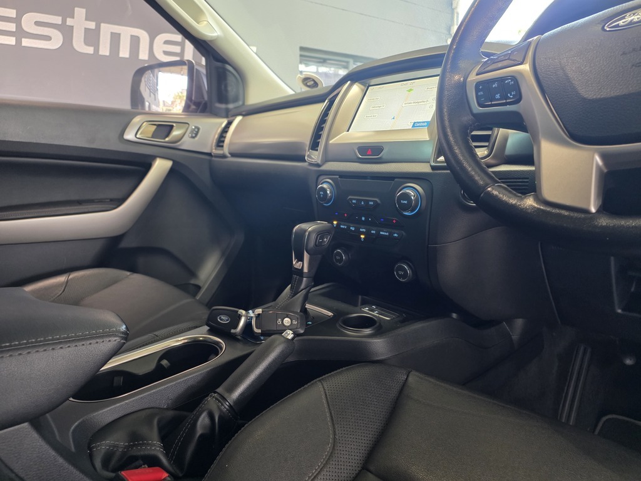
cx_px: 320
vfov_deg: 58.9
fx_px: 426
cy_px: 240
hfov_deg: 73.9
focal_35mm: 23
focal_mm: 6.25
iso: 500
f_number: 1.7
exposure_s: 1/100
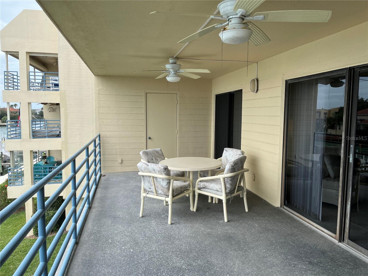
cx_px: 184
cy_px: 138
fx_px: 276
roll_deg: +0.0
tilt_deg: -5.3
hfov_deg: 67.3
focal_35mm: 26
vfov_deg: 53.1
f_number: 1.6
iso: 50
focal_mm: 5.1
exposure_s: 1/1339
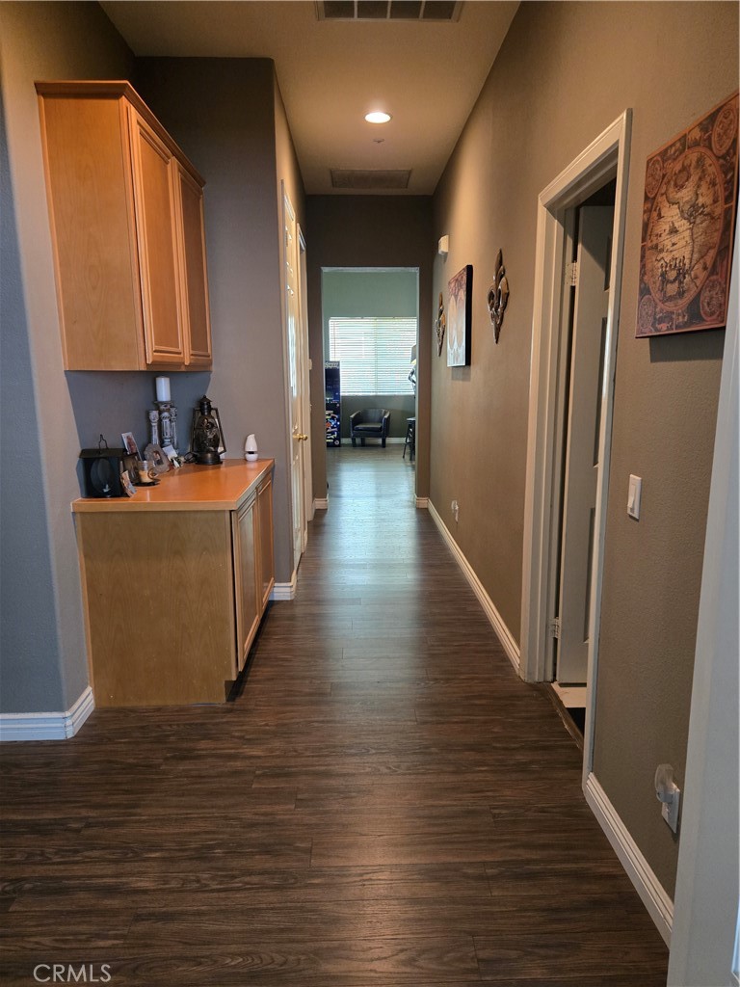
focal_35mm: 23
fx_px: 656
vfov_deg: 73.9
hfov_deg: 58.9
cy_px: 494
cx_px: 370
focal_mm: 5.4
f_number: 1.8
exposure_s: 1/60
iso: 640
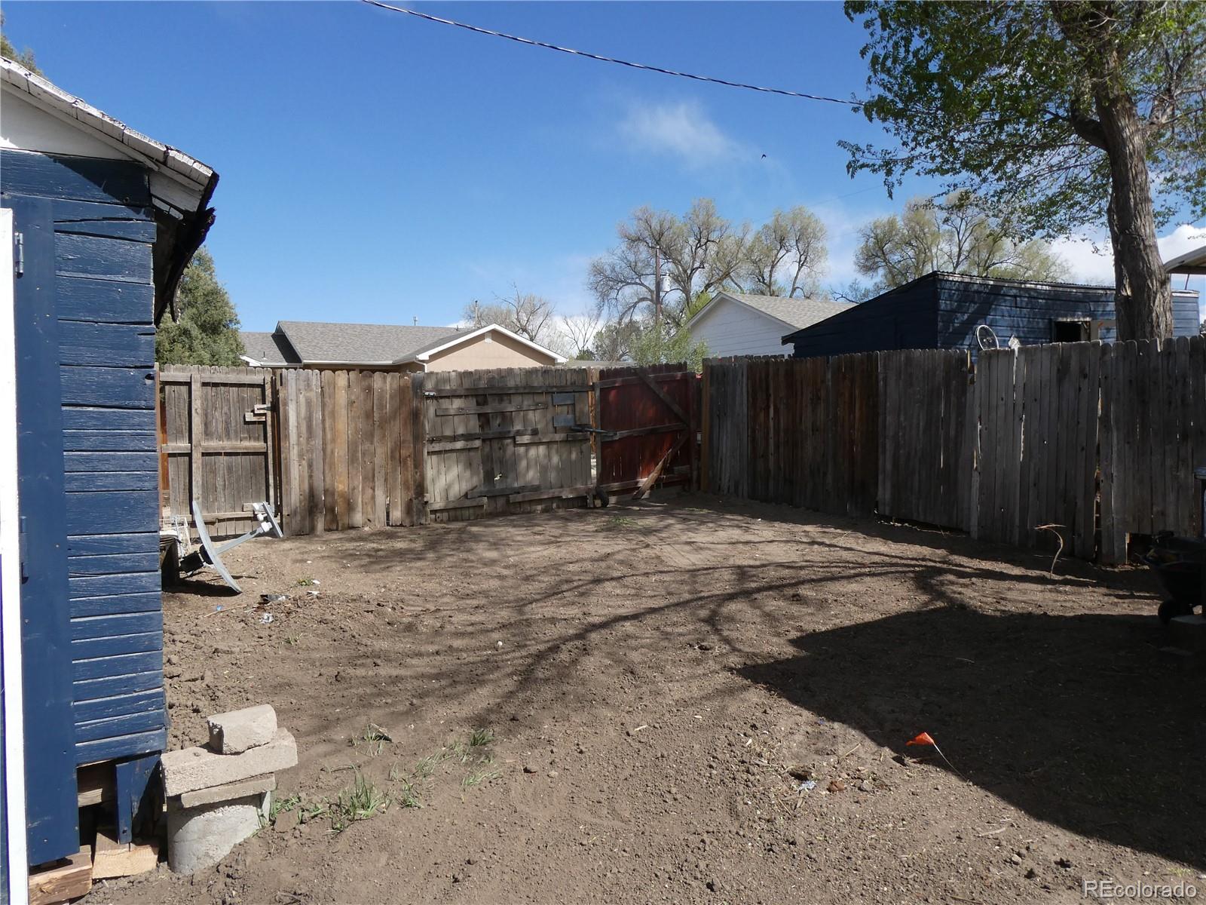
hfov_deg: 71.6
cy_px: 452
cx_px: 603
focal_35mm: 24
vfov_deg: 56.8
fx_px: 836
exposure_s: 1/800
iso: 80
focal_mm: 4.3
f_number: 3.3
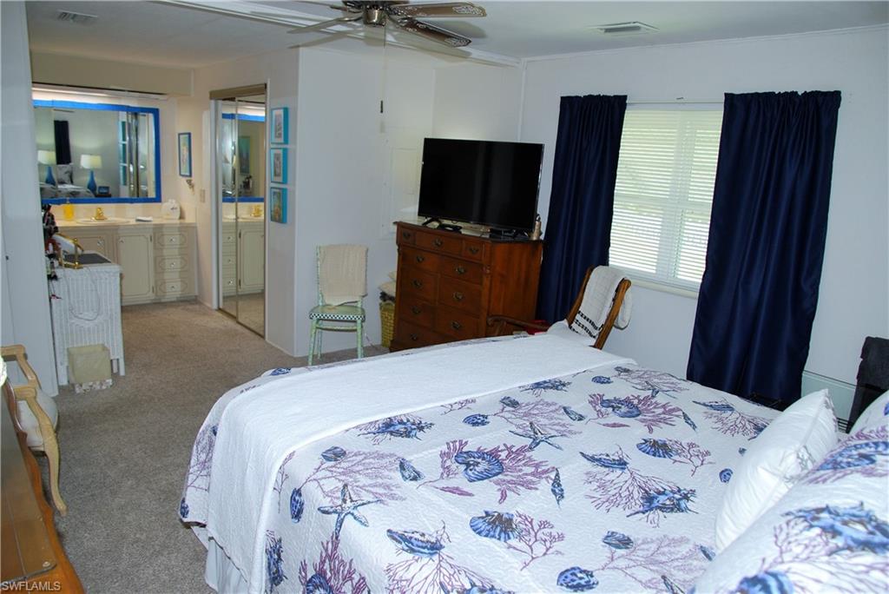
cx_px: 444
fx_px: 593
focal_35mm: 24
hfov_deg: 73.7
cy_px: 297
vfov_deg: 53.2
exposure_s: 1/60
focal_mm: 16
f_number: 4
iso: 200
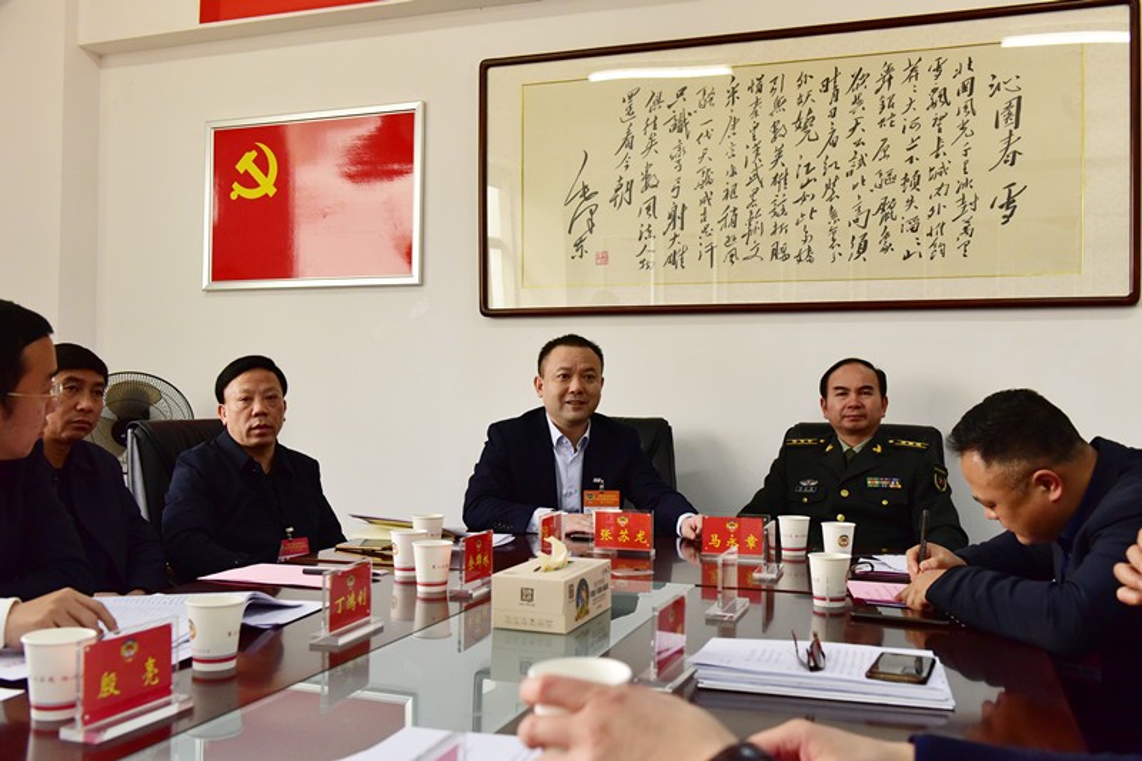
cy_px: 380
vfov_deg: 37.8
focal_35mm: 35
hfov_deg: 54.4
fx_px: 1110
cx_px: 571
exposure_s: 1/250
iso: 3200
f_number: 5.6
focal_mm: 35
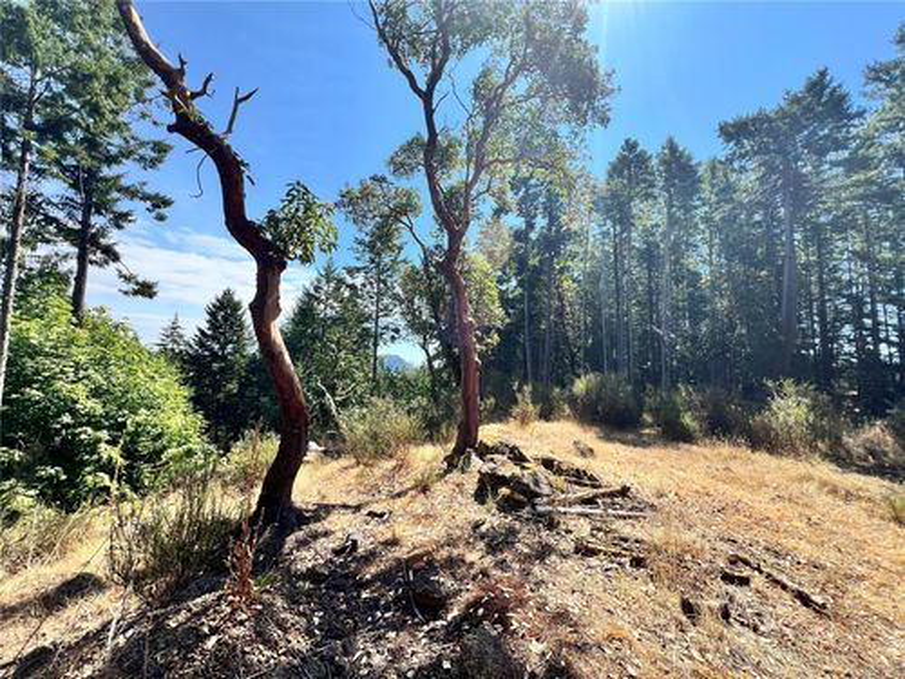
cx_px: 452
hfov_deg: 106.2
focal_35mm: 13
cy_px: 340
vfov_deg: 89.9
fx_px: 340
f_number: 1.8
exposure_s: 1/605
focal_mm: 1.57
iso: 32
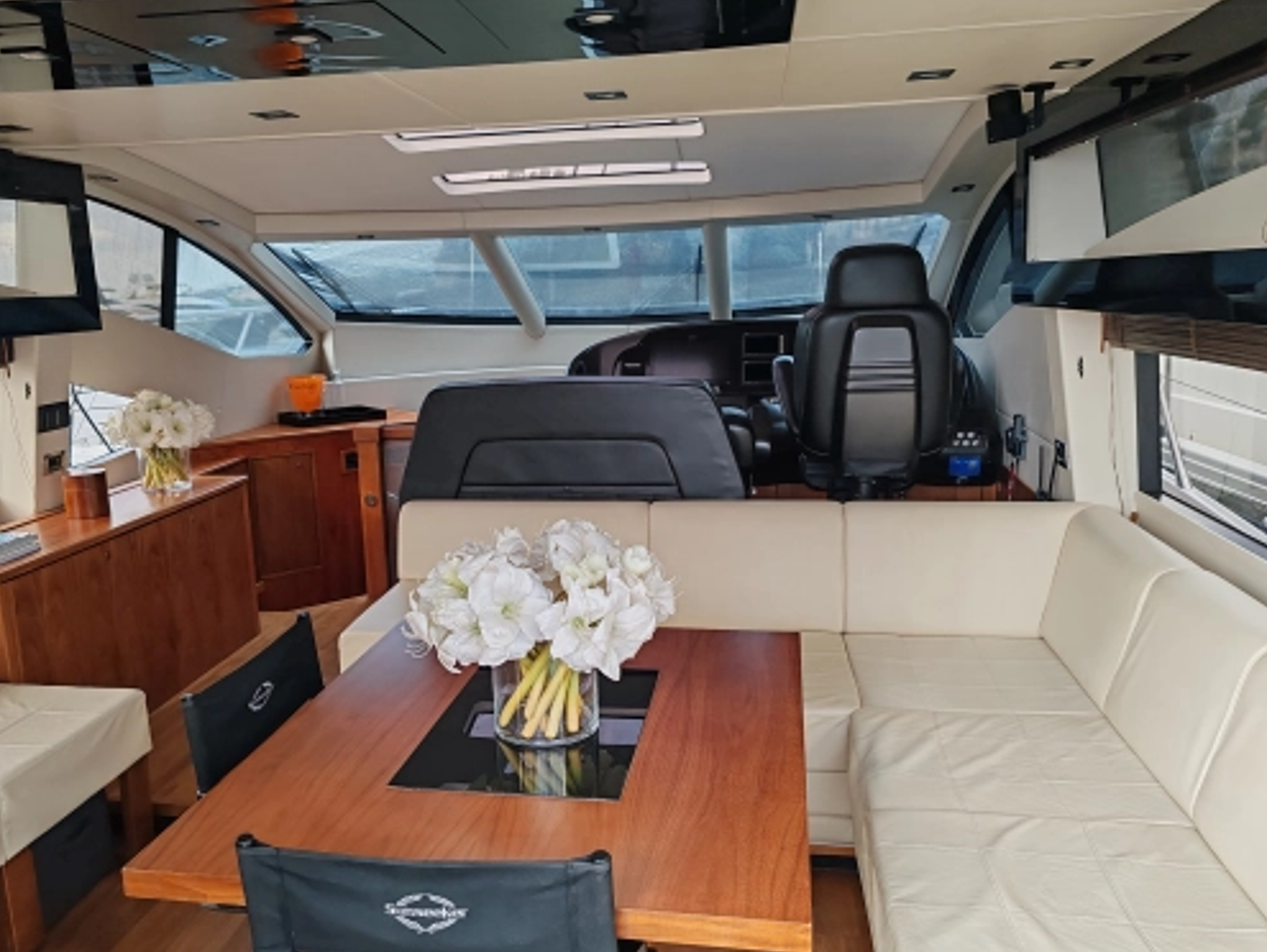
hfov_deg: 59.8
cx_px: 573
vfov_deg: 46.8
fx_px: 1099
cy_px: 500
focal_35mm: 30
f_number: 1.9
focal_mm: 6.12
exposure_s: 1/100
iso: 320
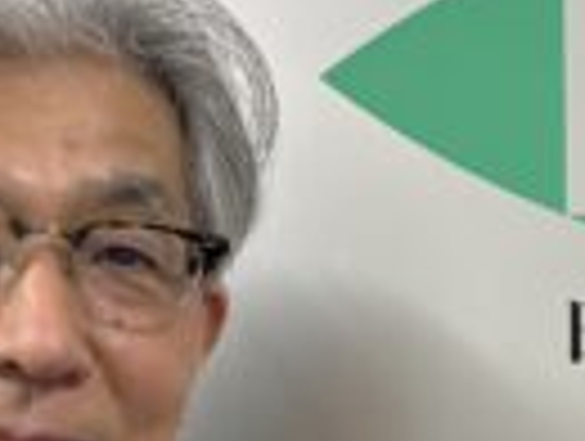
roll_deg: +0.2
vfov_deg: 10.5
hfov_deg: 13.5
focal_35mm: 139
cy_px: 580
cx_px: 842
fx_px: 2353
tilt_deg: -1.4
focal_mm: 5.96
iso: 125
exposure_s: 1/50
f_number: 1.6
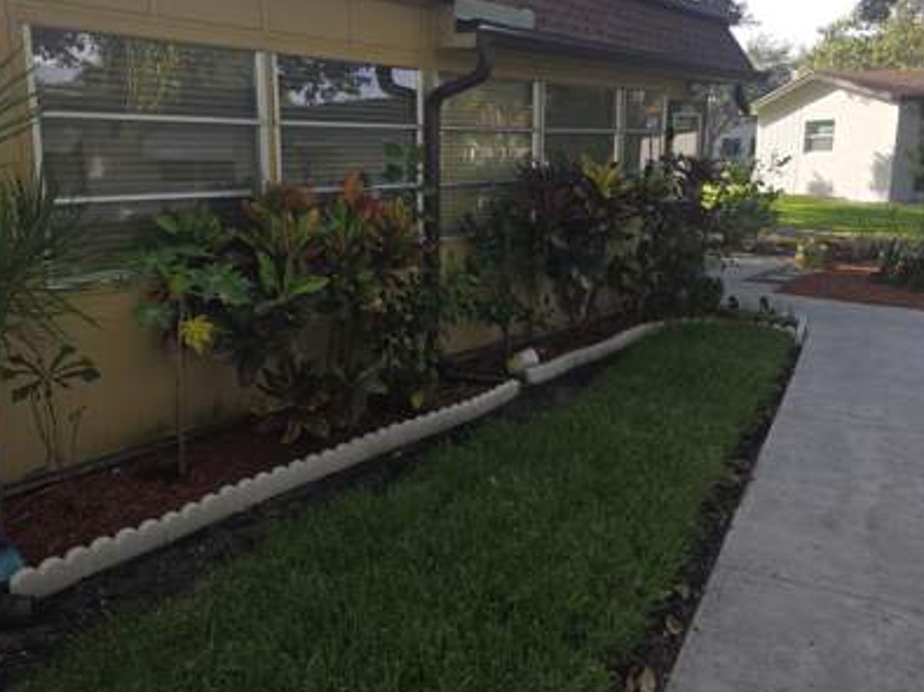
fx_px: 747
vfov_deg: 49.6
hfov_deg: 63.1
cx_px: 382
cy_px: 301
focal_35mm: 28
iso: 12
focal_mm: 6.3
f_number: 1.7
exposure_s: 1/207
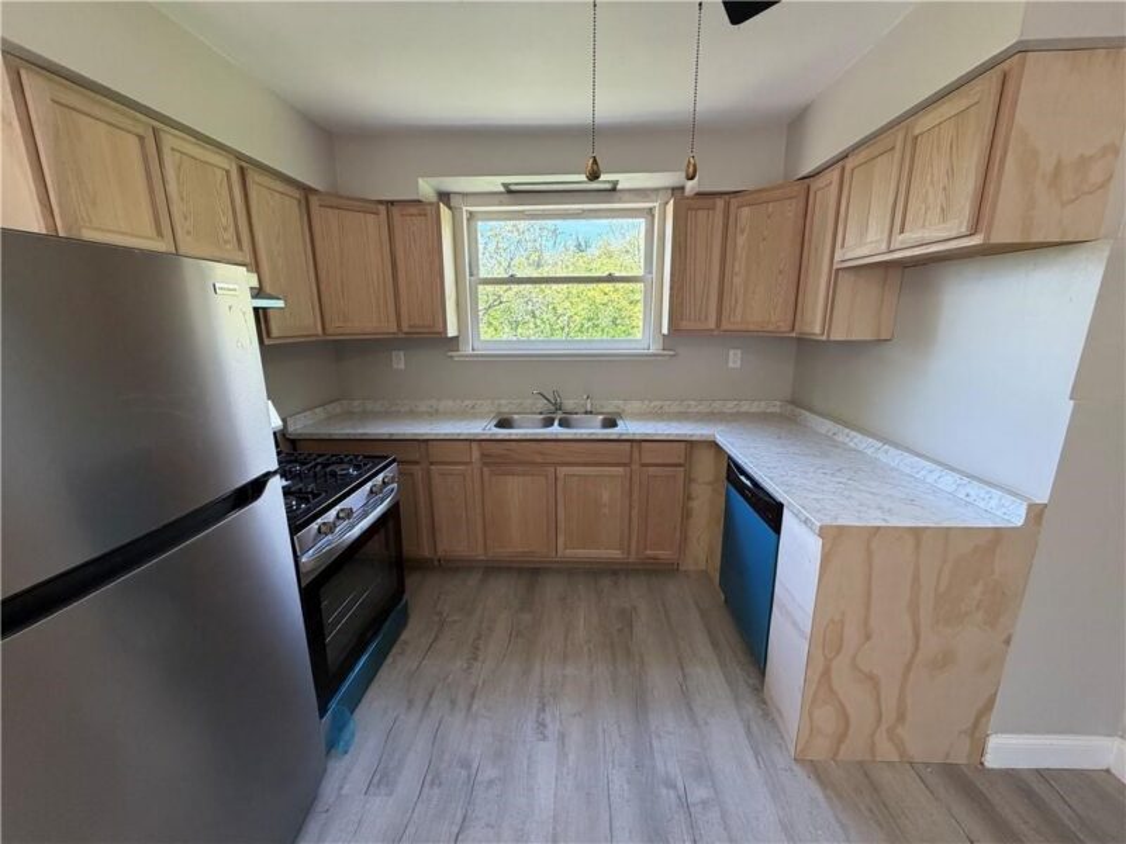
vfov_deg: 85.7
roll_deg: +0.6
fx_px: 455
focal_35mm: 14
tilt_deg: -14.3
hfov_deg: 102.1
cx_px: 563
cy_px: 422
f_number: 2.2
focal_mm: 2.22
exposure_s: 1/120
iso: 250
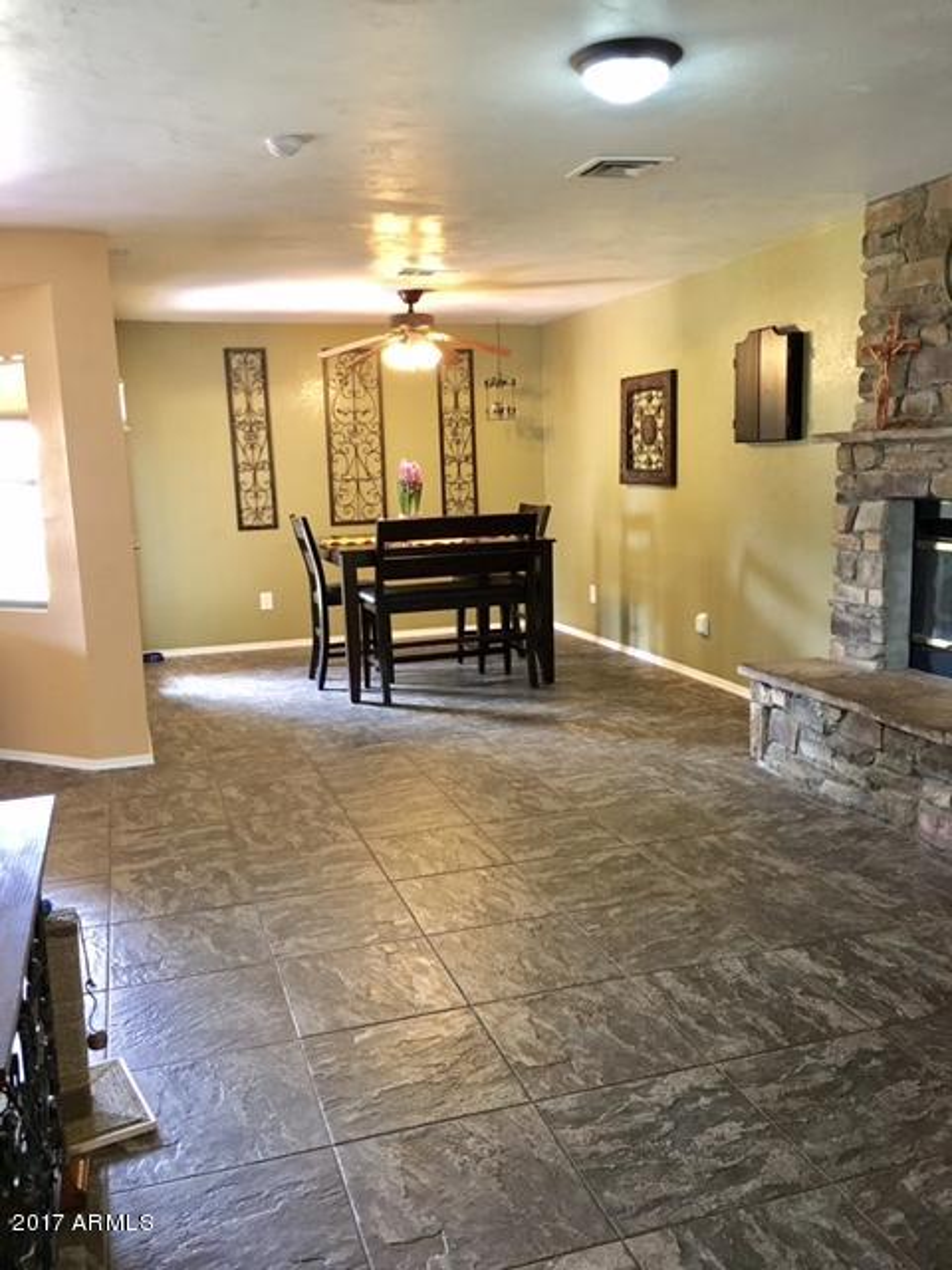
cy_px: 635
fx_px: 1063
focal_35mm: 29
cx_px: 476
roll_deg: +0.3
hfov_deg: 48.2
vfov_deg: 61.7
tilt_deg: -8.7
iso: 200
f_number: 2.2
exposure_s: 1/30
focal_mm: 4.15
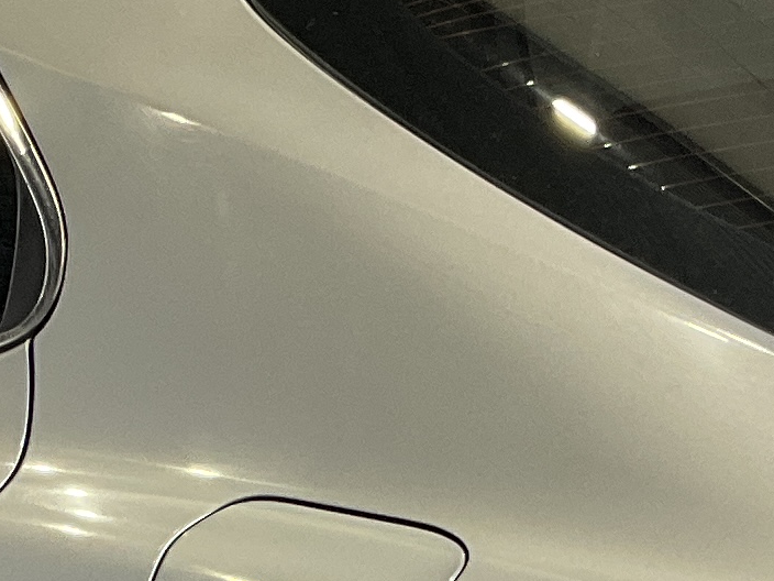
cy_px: 972
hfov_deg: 11.9
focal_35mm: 166
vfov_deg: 8.7
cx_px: 411
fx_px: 3712
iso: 50
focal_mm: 3
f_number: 1.8
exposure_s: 1/122
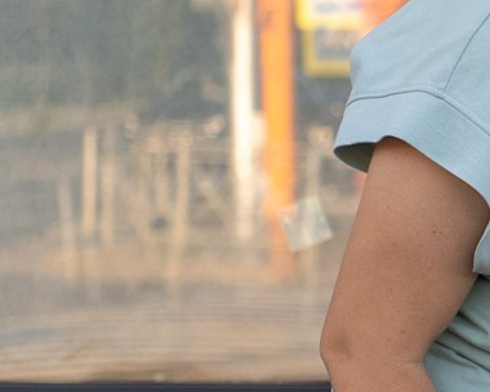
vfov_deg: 5.5
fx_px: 4090
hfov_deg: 6.3
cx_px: 1486
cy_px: 306
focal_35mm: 282
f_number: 2.8
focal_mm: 46
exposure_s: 1/400
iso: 640
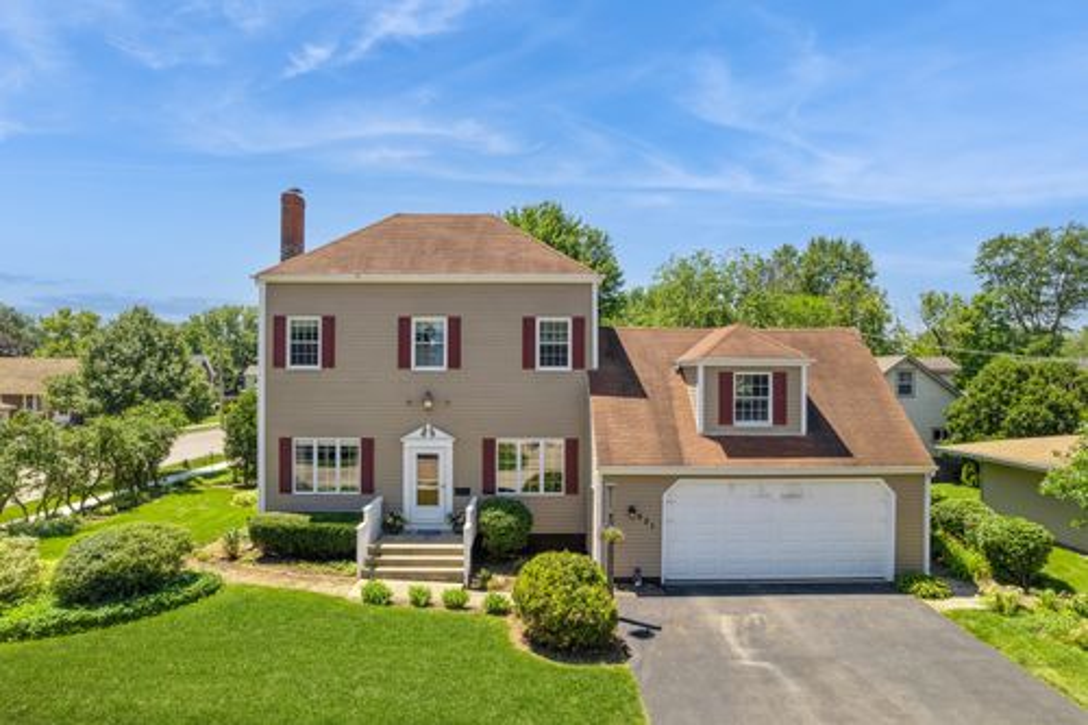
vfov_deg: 57.2
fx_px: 665
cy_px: 362
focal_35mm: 22
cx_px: 544
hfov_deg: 78.6
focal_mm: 8.4
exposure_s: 1/50
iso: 110
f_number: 2.8
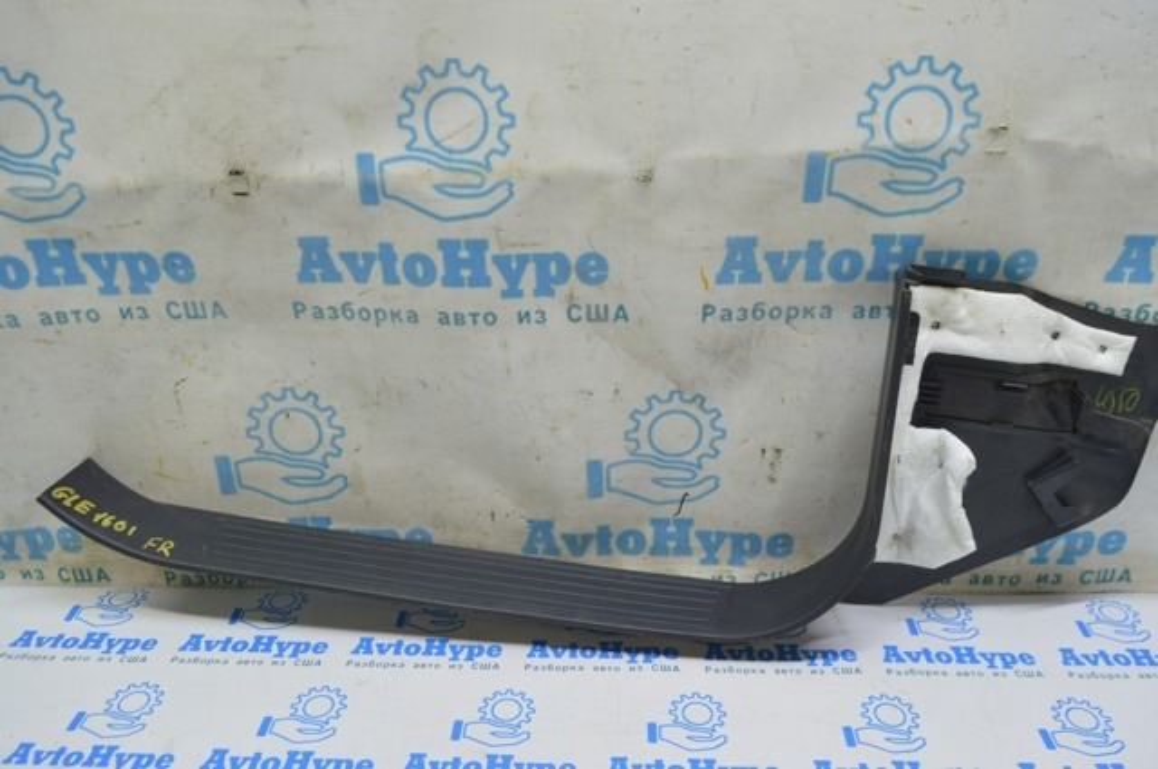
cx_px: 579
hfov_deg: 62.0
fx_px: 964
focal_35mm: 30
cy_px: 384
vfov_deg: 43.5
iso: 400
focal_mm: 20
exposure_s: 1/20
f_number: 5.6
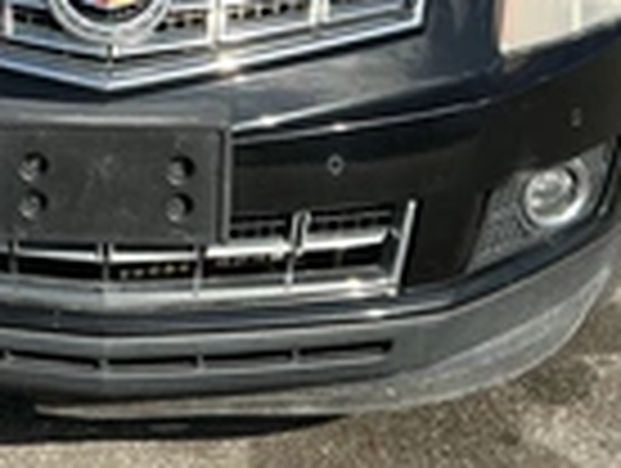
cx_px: 58
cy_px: -58
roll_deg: -1.0
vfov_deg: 17.6
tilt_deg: -8.2
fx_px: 1456
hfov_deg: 23.4
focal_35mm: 81
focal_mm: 3
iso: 25
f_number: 1.8
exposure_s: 1/1490
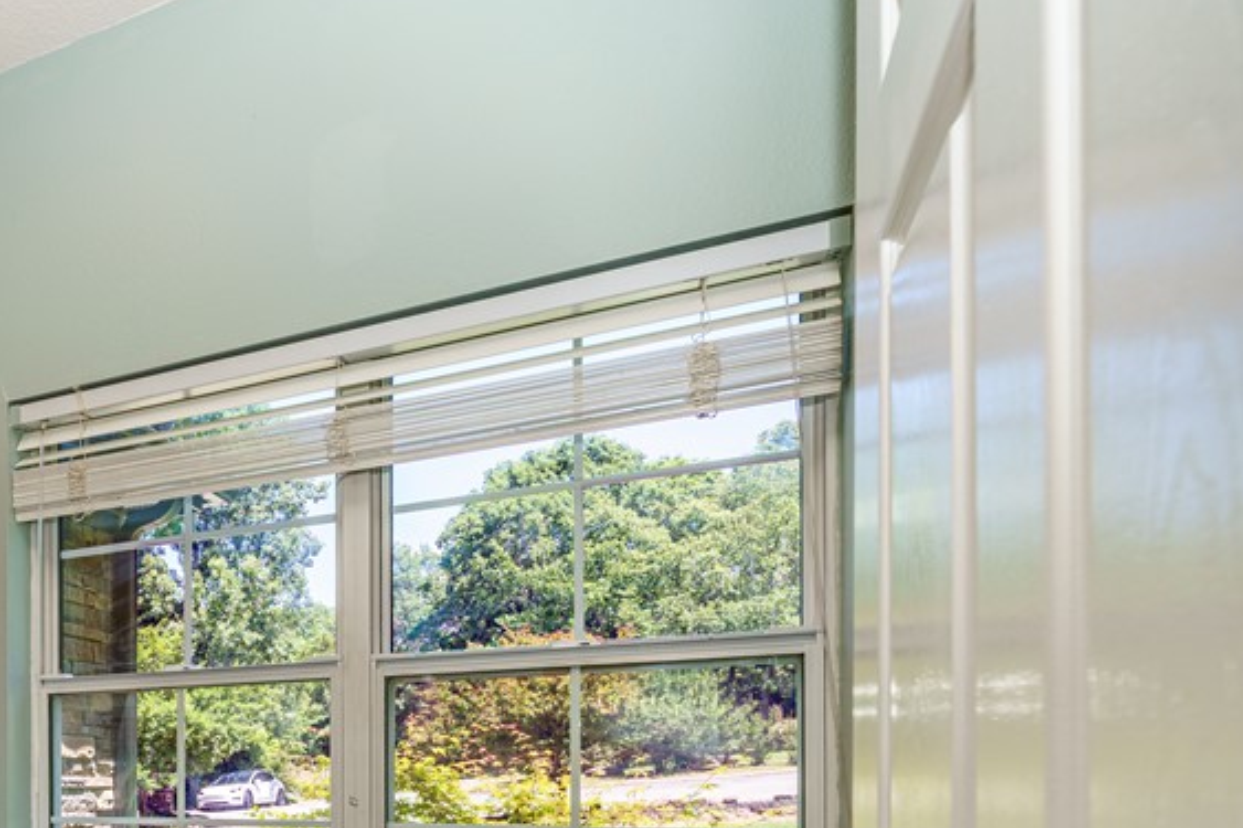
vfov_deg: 43.8
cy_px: 743
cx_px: 59
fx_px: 932
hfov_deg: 55.4
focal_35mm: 27
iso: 200
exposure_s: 1/60
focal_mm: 14
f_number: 9
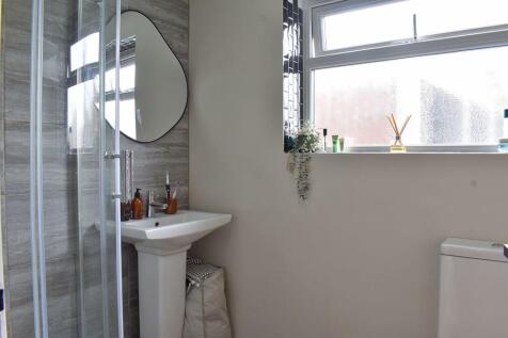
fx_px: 381
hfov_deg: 67.4
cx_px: 254
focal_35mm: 27
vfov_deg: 47.9
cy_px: 169
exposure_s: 1/5
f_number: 13
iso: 125
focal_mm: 18
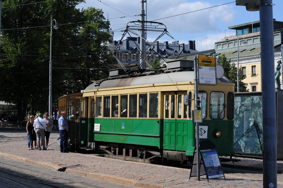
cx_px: 142
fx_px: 589
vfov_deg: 18.1
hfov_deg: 27.0
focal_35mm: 75
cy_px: 94
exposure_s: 1/400
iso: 200
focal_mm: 50
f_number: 10
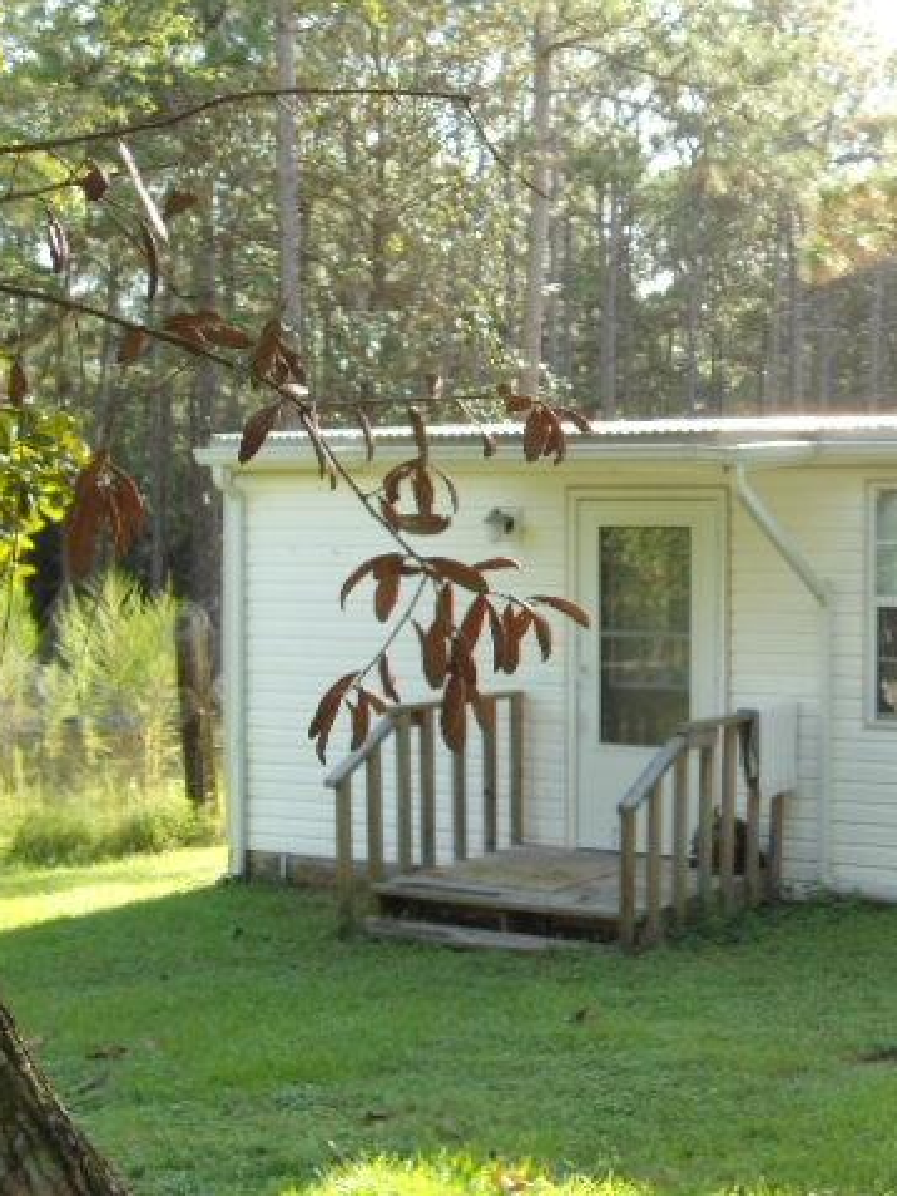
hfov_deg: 24.4
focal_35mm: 59
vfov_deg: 32.7
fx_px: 2038
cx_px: 737
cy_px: 597
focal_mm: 7.9
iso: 200
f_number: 3.5
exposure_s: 1/250
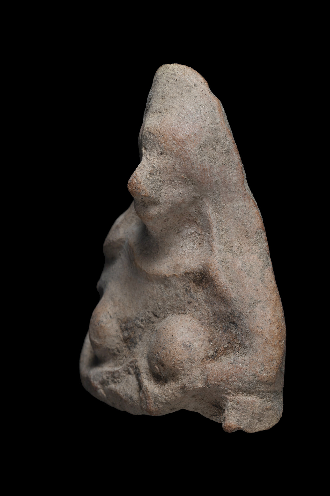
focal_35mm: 60
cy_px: 248
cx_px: 165
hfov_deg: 22.6
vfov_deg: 33.4
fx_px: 825
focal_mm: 60
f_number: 20
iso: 100
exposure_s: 1/1.67
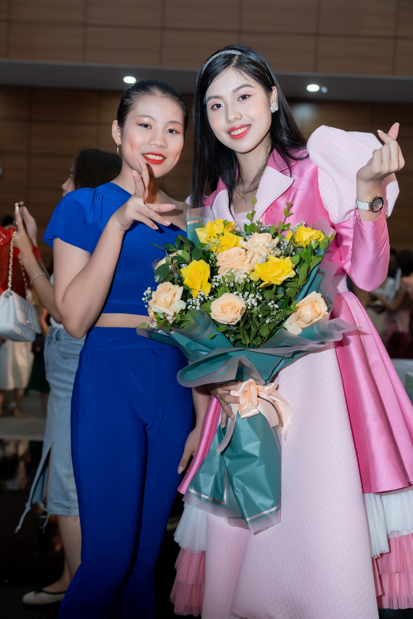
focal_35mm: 43
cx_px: 206
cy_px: 310
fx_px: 740
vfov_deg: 45.4
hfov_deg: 31.2
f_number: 3.5
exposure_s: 1/160
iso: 640
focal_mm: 43
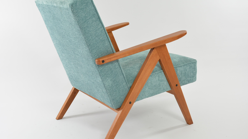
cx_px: 124
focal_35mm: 43
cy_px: 76
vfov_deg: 28.0
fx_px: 280
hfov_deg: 47.8
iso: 400
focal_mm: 25
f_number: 7.1
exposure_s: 1/60
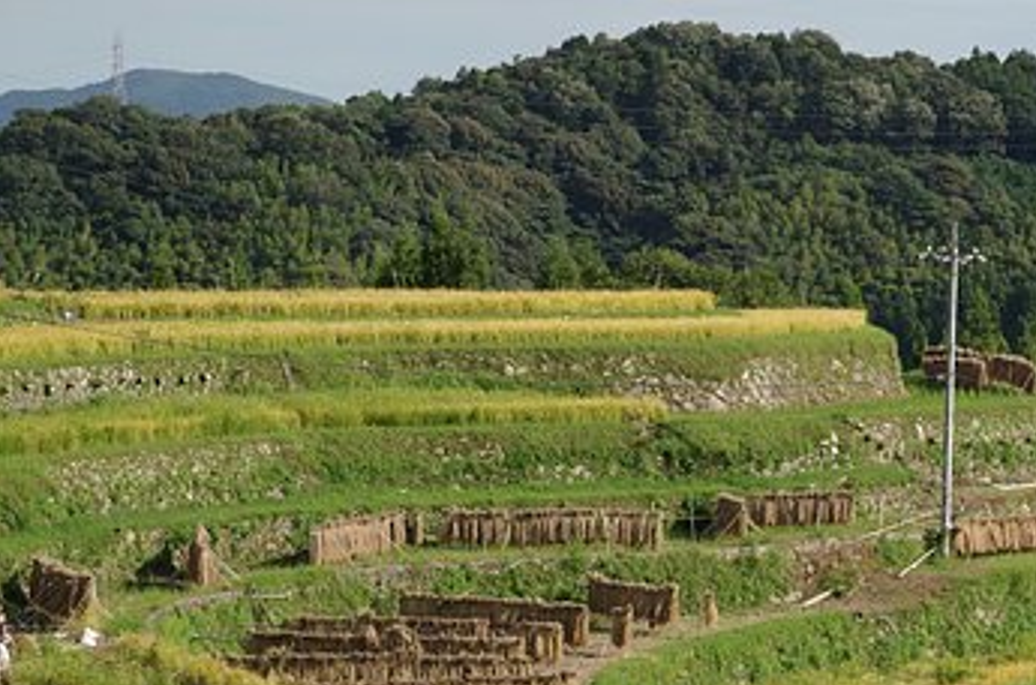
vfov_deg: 8.7
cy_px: 506
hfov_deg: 13.2
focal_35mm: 156
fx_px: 4477
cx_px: 766
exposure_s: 1/160
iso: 100
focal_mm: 70
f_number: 8
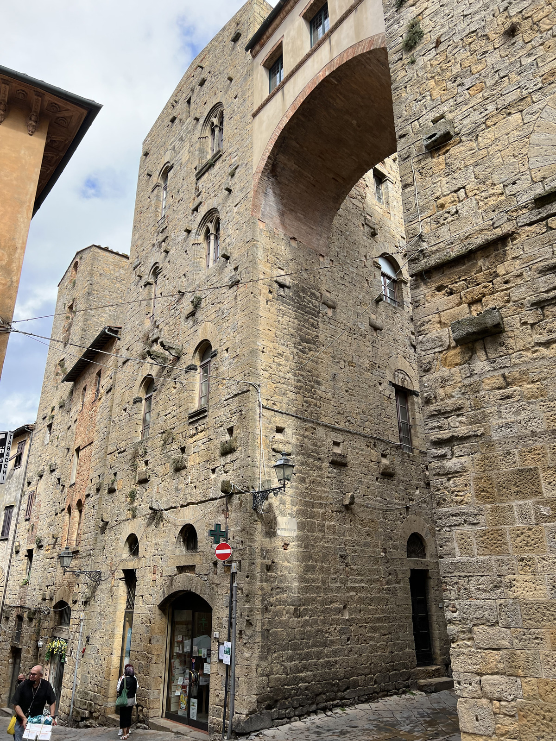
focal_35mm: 26
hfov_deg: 53.1
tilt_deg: +19.9
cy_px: 370
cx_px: 278
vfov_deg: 67.3
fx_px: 557
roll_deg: -0.1
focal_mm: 5.7
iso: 50
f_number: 1.5
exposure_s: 1/1311
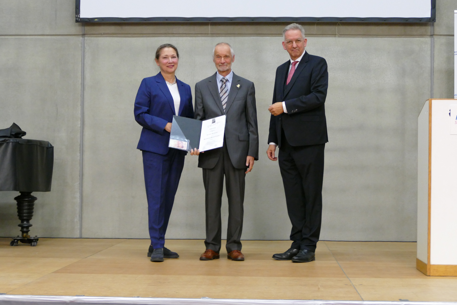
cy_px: 152
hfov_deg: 30.1
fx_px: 850
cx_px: 228
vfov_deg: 20.3
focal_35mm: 67
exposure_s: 1/60
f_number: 3.6
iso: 1600
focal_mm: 24.33
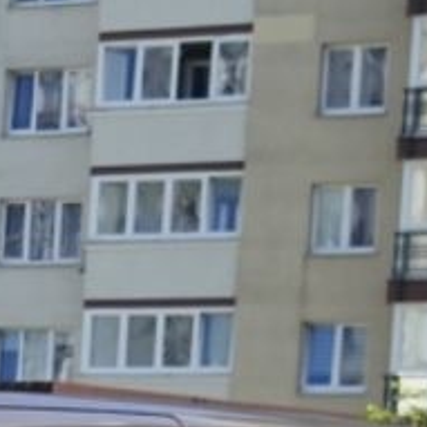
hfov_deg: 6.5
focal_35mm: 255
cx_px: -689
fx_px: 3559
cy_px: 988
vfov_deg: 6.6
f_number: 1.9
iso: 50
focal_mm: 7.79
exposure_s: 1/1882
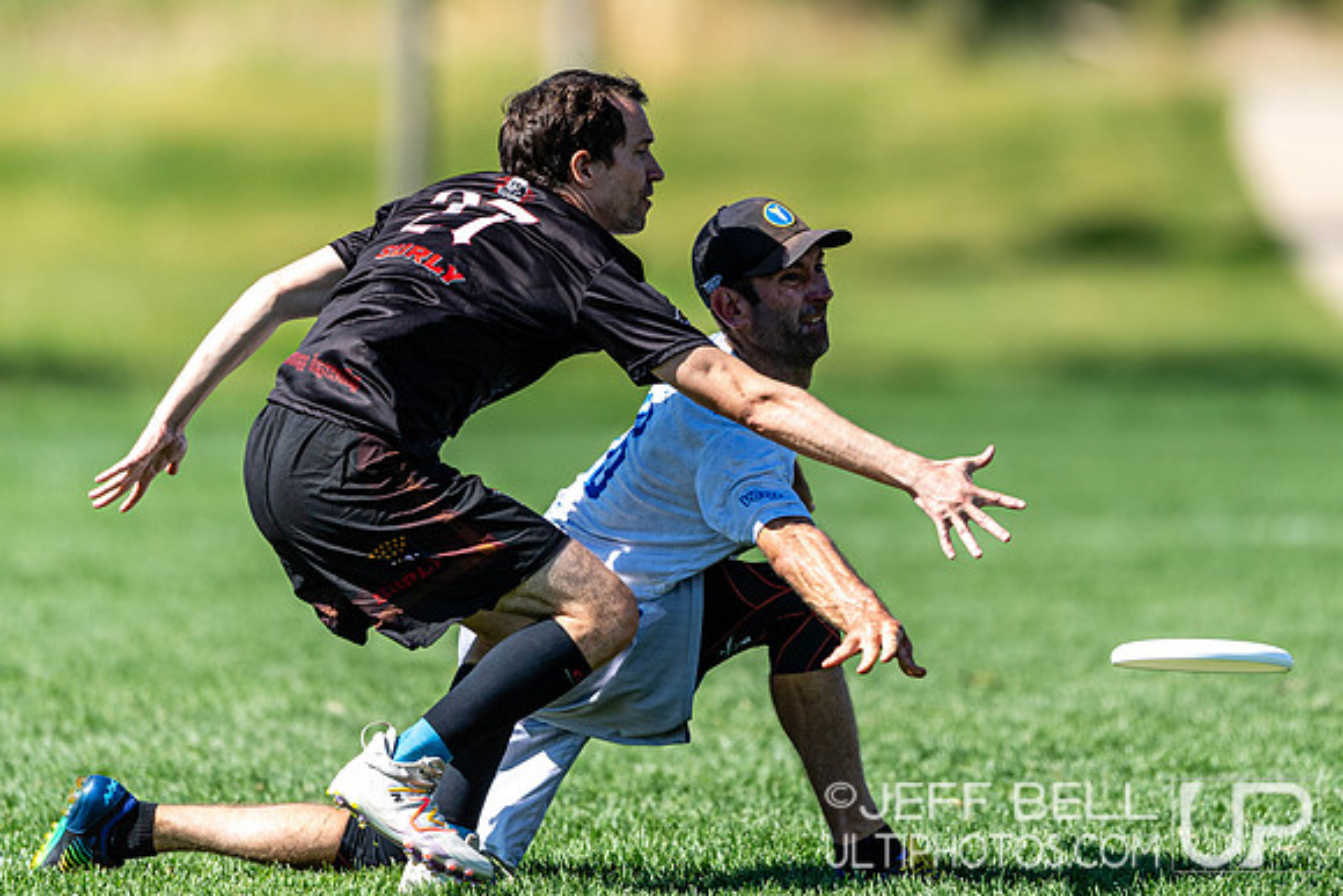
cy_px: 211
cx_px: 799
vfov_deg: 2.2
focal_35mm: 613
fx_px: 22866
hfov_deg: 3.4
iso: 100
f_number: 2.8
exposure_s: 1/2500
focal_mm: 400
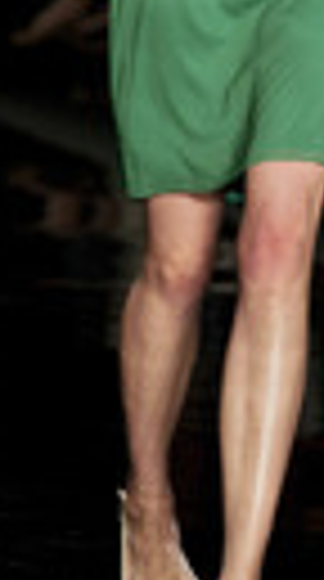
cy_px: 63
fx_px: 10002
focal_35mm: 651
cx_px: 214
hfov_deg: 1.9
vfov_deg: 3.3
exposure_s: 1/200
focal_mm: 200
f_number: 6.3
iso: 1600
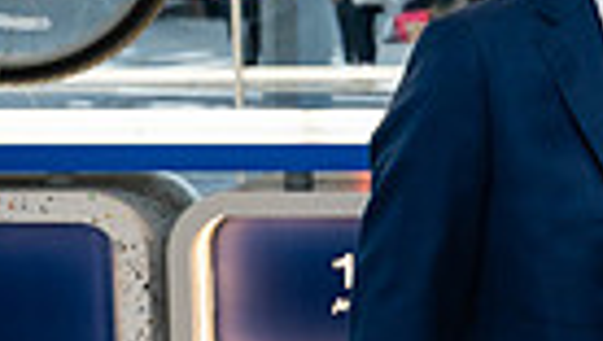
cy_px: 181
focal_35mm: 148
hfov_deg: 13.4
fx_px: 2369
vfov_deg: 8.2
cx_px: 1004
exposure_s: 1/200
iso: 1000
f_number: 4
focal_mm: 32.5
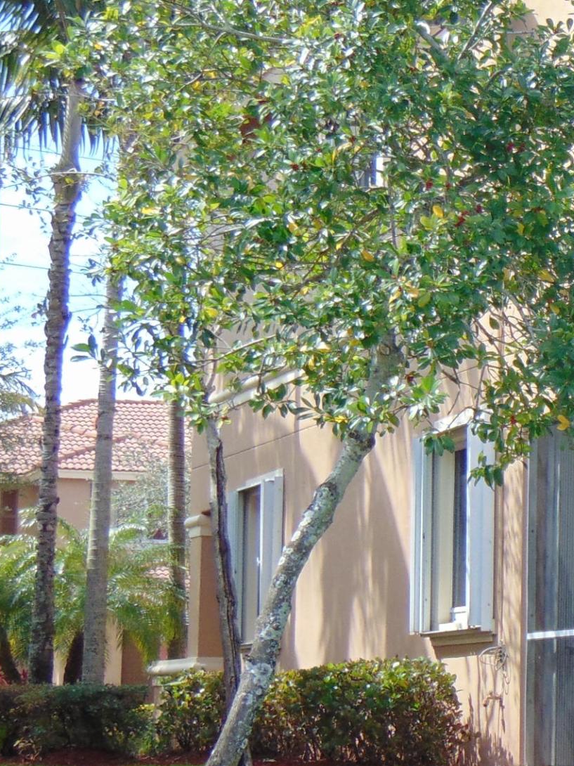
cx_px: 927
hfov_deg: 12.5
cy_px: 354
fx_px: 2455
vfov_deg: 17.7
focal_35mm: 111
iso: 80
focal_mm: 7.6
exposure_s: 1/500
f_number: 3.3
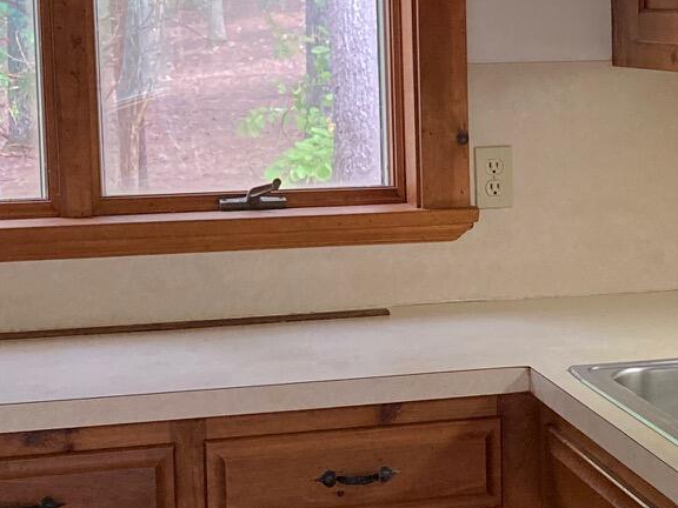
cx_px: 618
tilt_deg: -6.1
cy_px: 228
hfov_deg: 19.6
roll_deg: -0.2
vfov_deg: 15.1
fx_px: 1919
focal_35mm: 98
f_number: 1.8
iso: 160
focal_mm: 3.99
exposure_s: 1/60
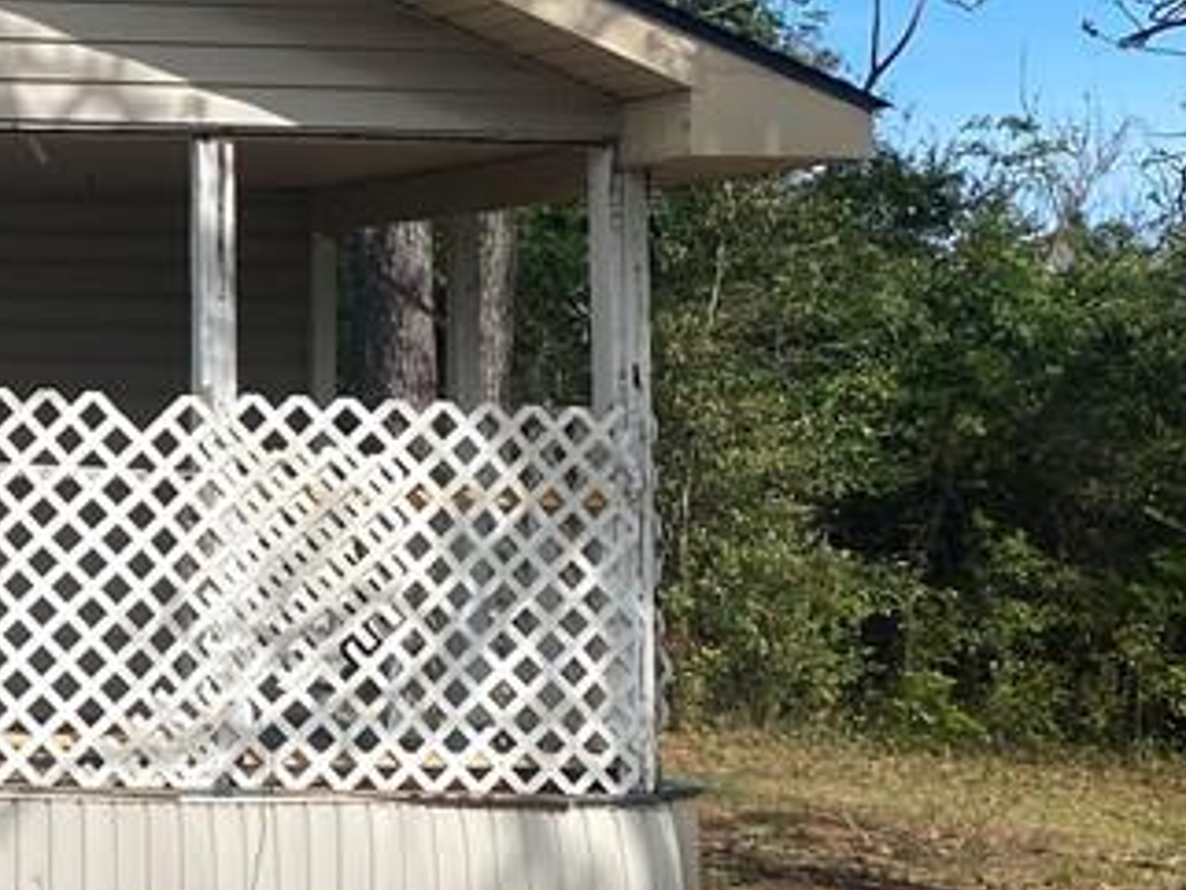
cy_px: 410
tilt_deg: +3.8
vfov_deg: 17.8
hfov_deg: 20.6
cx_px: -521
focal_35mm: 83
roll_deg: +0.7
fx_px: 2845
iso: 32
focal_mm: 4.25
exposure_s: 1/2755
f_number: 1.8
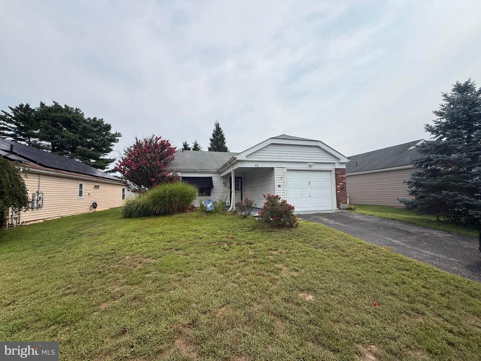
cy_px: 180
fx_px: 195
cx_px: 240
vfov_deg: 85.7
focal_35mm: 14
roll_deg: +0.0
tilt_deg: +5.0
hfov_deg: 102.1
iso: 50
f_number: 2.2
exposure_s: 1/2976
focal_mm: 2.22
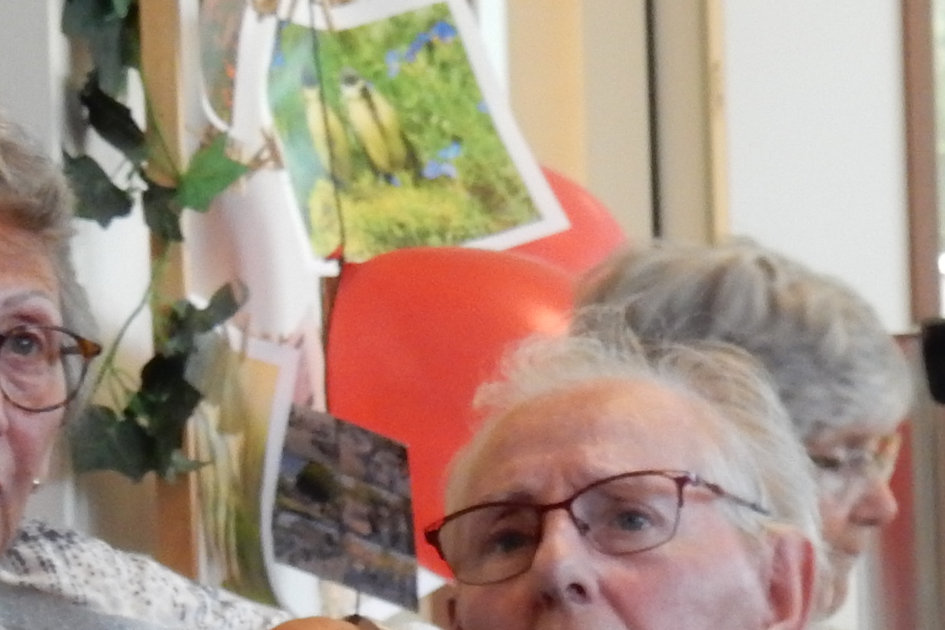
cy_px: 744
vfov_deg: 3.0
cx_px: 1082
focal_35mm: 463
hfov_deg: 4.4
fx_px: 12152
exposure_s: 1/20
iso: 400
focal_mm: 24.7
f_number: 6
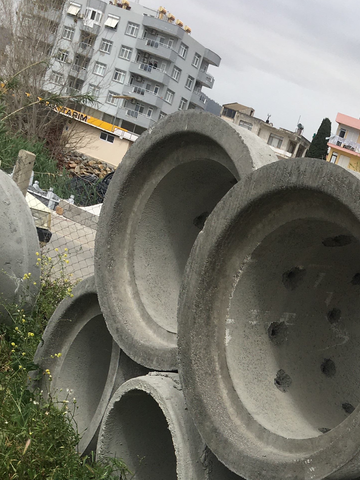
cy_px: 494
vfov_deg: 29.3
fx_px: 846
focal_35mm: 61
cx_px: 329
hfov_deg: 23.4
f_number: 2.2
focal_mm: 4.15
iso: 25
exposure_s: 1/1479
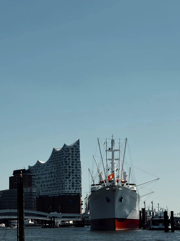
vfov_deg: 32.2
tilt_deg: +10.0
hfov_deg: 24.4
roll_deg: +0.5
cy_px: 134
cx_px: 85
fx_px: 416
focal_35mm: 60
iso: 40
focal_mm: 5.96
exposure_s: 1/6369
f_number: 1.6
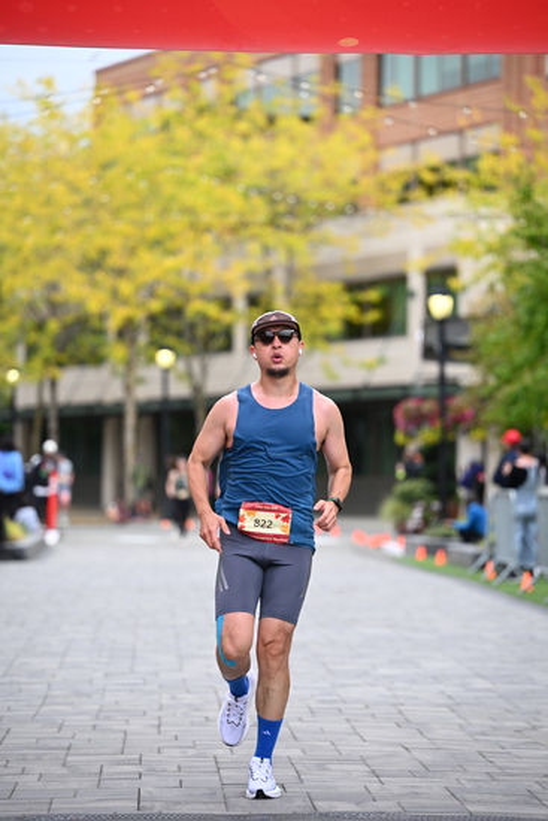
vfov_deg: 15.2
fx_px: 3080
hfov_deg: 10.2
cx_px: 274
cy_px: 410
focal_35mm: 135
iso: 640
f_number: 2.8
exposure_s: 1/2000
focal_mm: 135
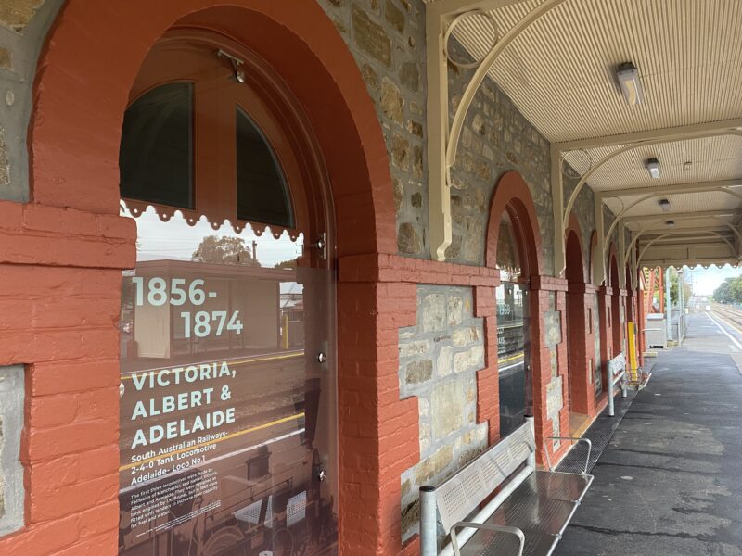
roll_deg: +0.1
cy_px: 278
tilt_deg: +2.9
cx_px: 371
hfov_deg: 67.3
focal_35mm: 26
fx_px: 557
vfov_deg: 53.1
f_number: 1.8
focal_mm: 4.25
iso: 125
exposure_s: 1/85
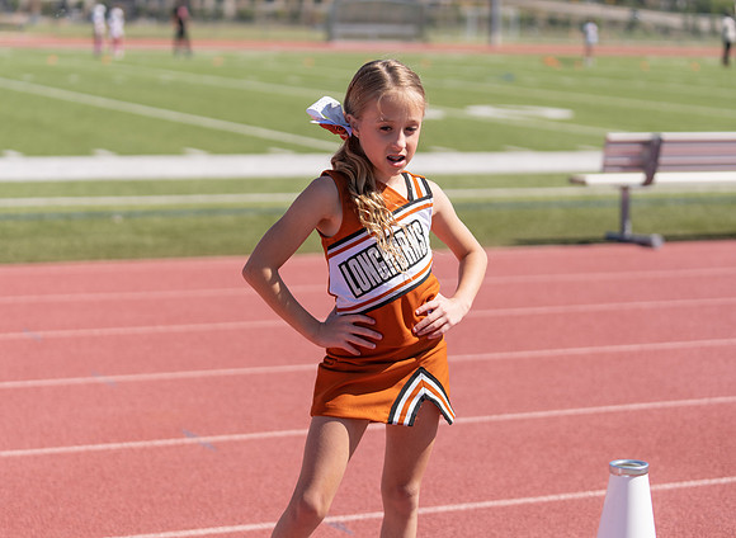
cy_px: 234
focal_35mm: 84
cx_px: 332
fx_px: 1770
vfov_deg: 17.3
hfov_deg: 23.5
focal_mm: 70
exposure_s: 1/2000
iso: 100
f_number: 2.8
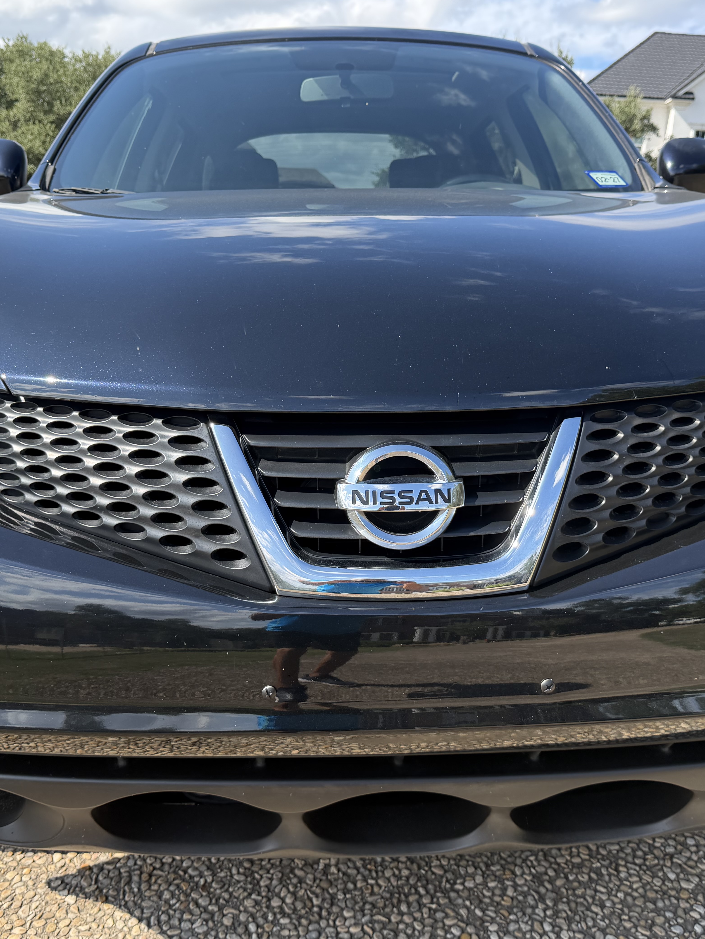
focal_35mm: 33
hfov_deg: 42.9
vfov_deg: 55.3
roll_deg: -2.9
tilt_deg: -13.3
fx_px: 896
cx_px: 363
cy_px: 467
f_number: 1.78
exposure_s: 1/1493
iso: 100
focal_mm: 6.76
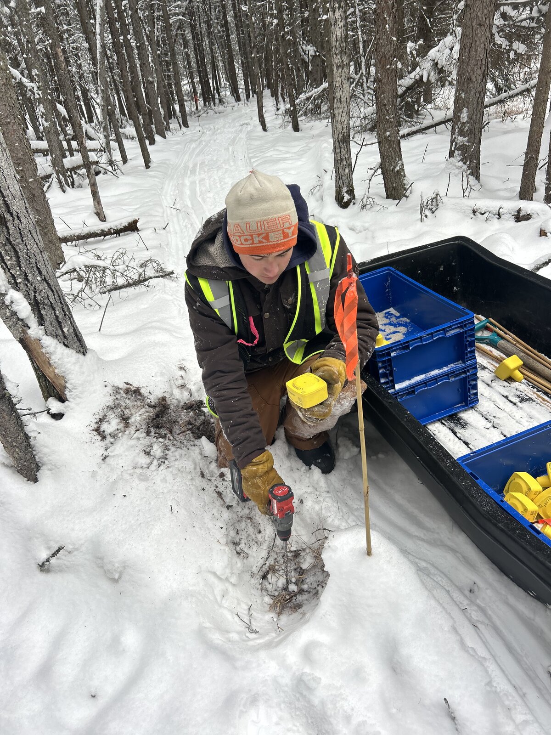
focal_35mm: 26
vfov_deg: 67.3
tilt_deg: -29.3
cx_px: 276
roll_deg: +9.0
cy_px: 368
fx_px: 552
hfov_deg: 53.1
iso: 50
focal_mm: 5.7
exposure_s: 1/359
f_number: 1.5
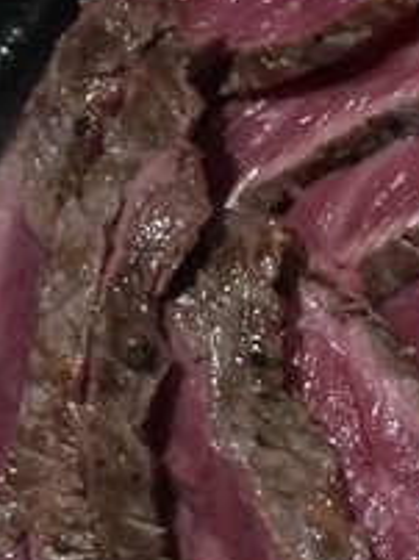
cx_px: 361
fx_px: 1860
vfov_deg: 17.1
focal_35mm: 115
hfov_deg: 12.8
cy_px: 313
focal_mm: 4.15
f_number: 2.2
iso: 80
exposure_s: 1/4
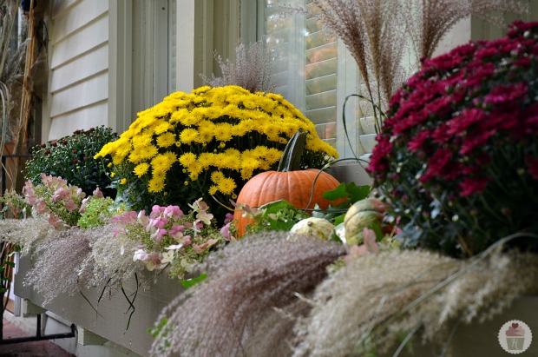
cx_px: 269
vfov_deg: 20.5
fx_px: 985
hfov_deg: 30.6
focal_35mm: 66
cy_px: 178
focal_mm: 44
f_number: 5.6
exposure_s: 1/125
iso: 320
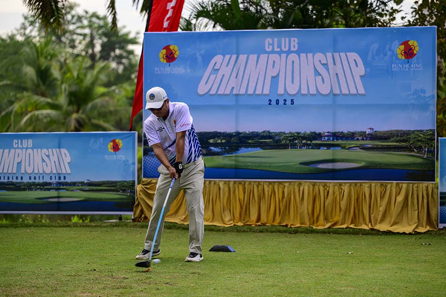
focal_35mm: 105
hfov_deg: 19.5
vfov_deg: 13.0
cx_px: 223
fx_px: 1301
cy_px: 148
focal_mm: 105
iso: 125
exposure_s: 1/1600
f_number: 2.8
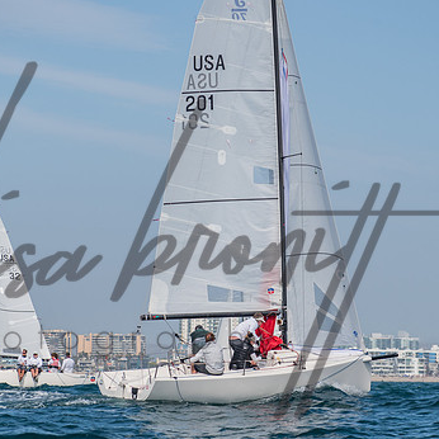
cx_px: 218
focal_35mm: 218
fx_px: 3128
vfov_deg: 8.0
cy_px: 243
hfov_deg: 8.0
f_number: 6.3
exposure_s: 1/1250
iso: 200
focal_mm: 102
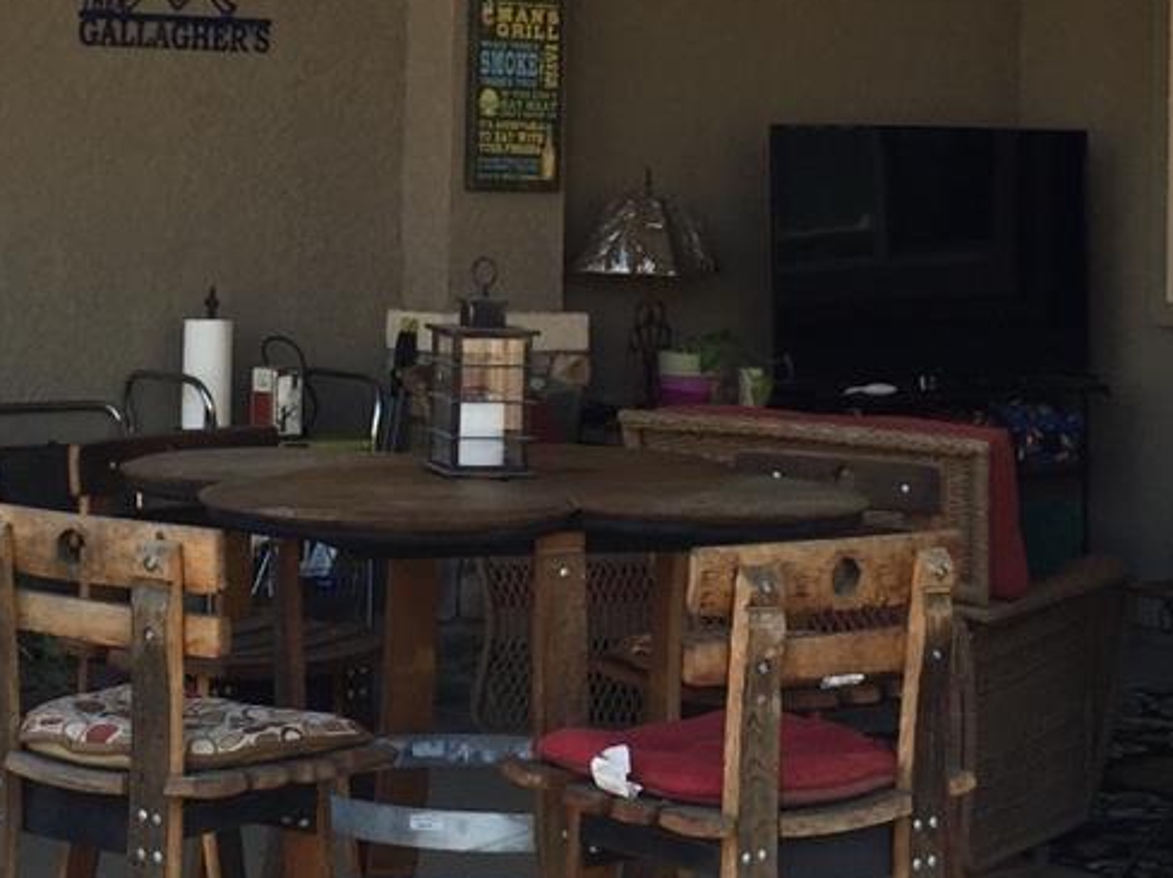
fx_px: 3014
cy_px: 26
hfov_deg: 21.8
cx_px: 293
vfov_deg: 16.3
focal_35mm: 89
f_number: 2.2
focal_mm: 4.15
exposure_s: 1/201
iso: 32
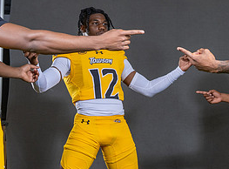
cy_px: 86
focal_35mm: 106
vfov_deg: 13.8
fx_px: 697
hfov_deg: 17.6
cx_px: 291
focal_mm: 28
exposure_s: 1/200
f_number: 8
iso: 100
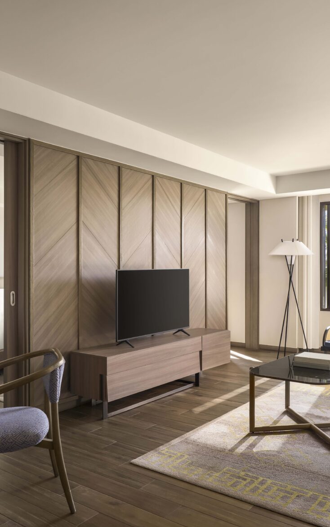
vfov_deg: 62.9
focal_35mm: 30
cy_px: 265
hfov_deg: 41.8
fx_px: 432
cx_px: 187
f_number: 7.1
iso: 320
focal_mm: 18
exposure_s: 1/10
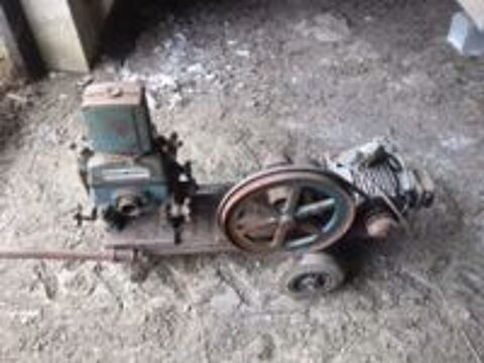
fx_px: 391
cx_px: 242
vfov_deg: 49.7
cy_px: 182
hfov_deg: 63.4
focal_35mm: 28
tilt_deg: -45.4
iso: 32
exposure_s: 1/100
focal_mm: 3.99
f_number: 1.8
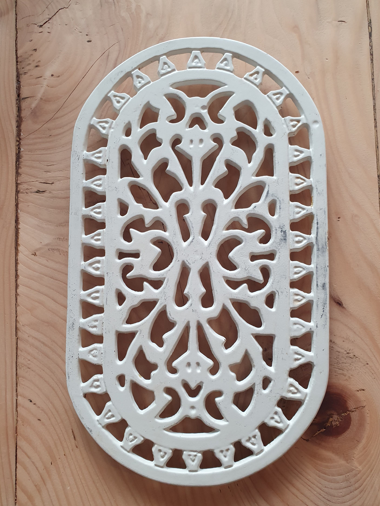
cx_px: 187
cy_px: 270
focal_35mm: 28
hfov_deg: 49.7
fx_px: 410
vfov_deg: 63.4
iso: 200
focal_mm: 4.32
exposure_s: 1/50
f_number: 2.4
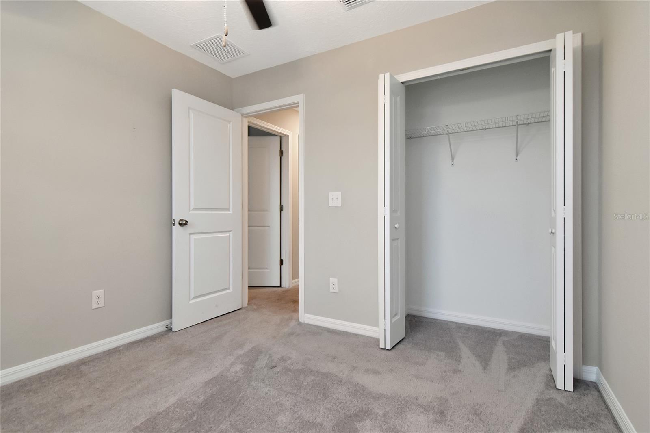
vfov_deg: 72.0
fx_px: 298
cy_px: 216
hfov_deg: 95.0
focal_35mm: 16
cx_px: 325
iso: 800
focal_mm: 11
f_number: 9
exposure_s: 1/13
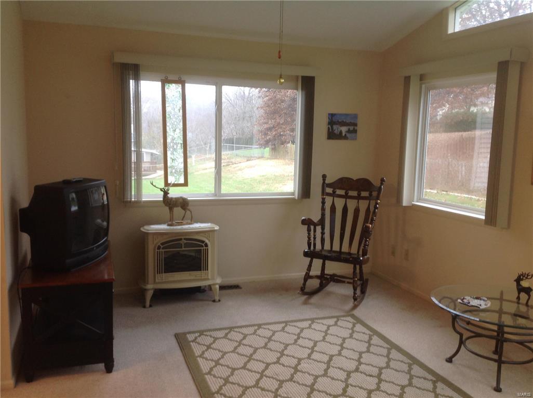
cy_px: 199
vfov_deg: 40.6
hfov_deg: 52.7
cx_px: 266
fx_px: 538
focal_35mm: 35
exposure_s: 1/15
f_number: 2.4
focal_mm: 4.28
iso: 64
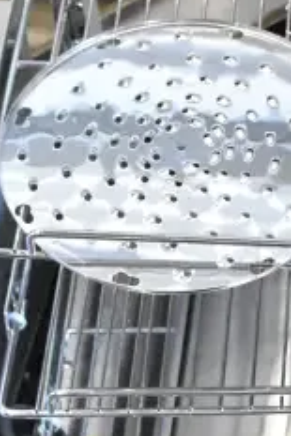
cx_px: 475
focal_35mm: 142
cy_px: 225
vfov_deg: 14.4
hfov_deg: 9.3
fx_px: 1719
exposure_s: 1/100
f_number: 4.5
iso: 6400
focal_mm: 24
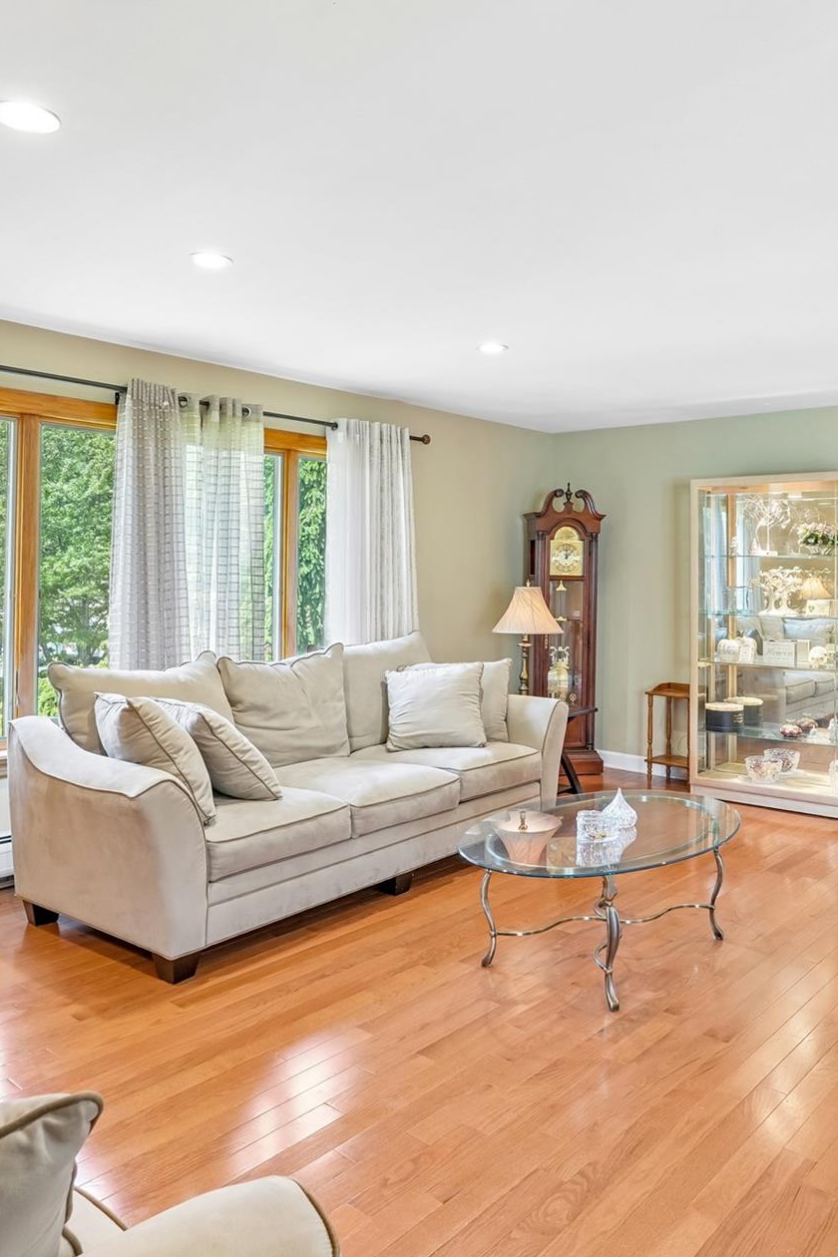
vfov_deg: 69.3
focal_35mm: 26
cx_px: 516
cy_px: 591
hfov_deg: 49.1
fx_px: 908
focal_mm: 16
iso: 400
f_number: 8
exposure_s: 1/6
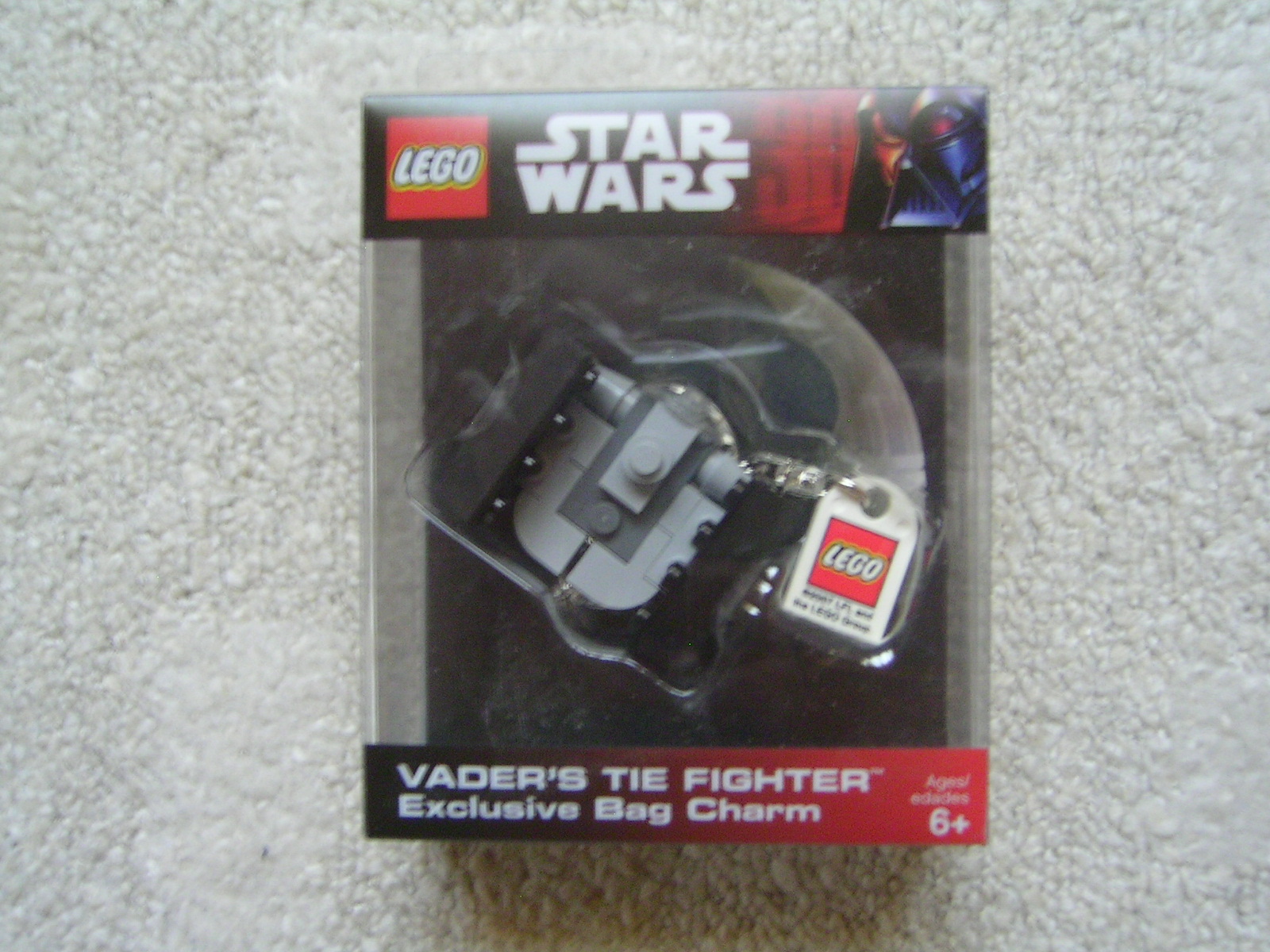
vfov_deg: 39.7
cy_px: 476
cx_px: 635
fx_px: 1321
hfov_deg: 51.4
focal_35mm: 36
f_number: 2.8
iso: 134
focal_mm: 5.6
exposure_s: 1/2.3
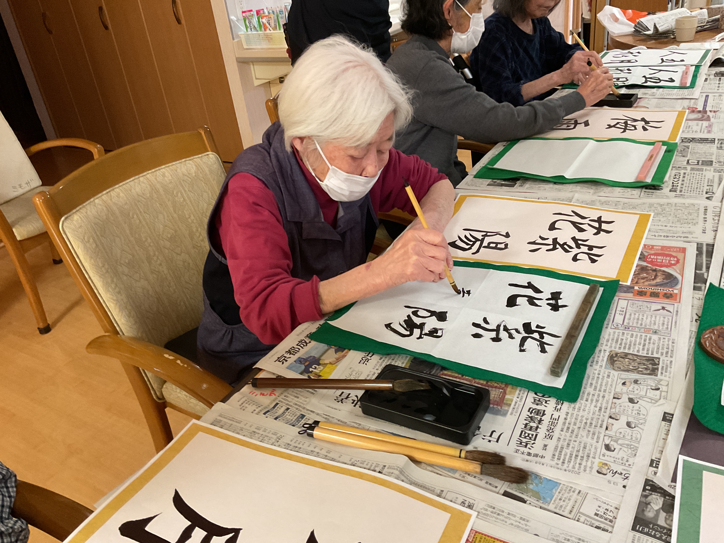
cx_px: 362
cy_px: 272
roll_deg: +6.6
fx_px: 607
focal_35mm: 29
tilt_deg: -29.7
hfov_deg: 61.7
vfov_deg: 48.2
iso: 250
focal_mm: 3
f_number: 1.8
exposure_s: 1/60
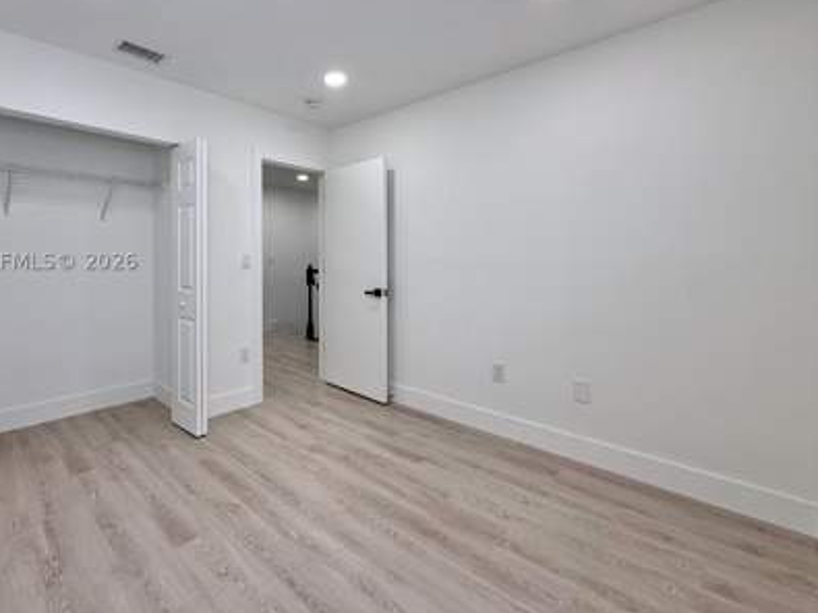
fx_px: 402
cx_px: 327
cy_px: 261
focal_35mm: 17
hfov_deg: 89.9
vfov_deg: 74.3
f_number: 2.2
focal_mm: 2.22
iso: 50
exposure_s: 1/99
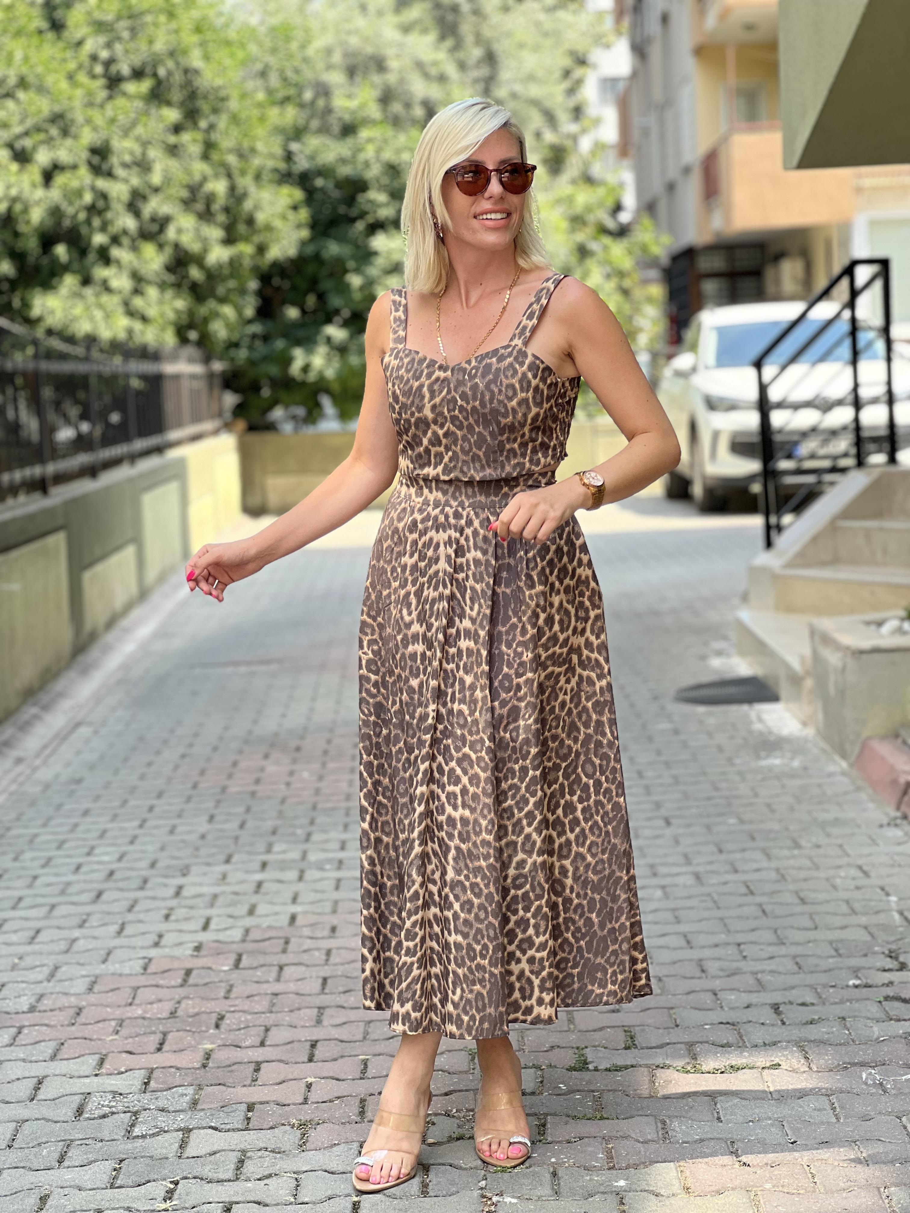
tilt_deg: -2.9
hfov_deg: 19.1
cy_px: 606
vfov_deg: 25.3
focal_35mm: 77
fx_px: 2699
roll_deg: +1.7
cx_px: 455
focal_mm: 9
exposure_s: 1/135
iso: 40
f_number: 2.8
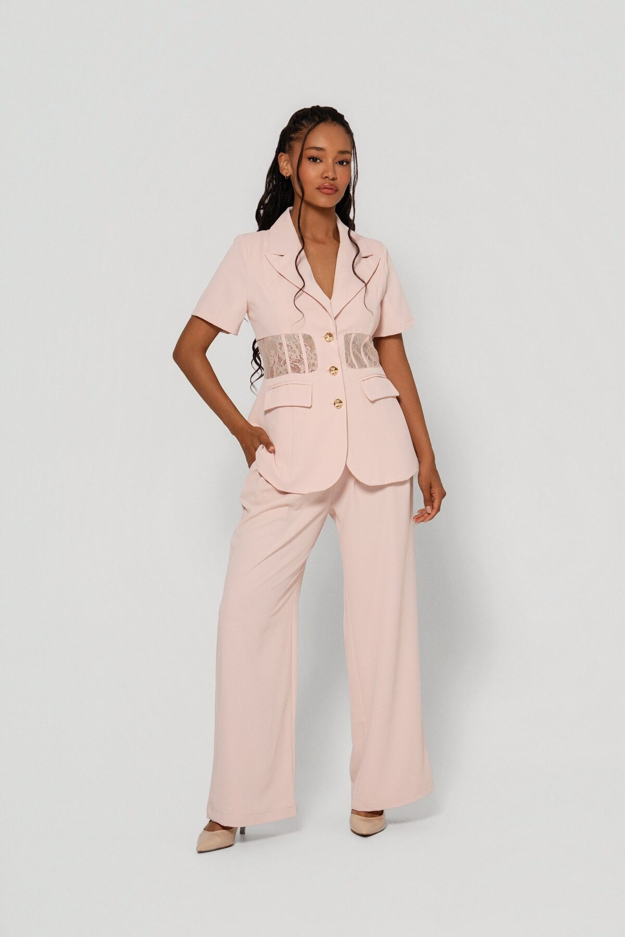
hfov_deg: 18.9
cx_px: 312
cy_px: 468
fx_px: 1875
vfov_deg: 28.1
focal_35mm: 72
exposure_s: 1/160
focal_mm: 72
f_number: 9
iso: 100
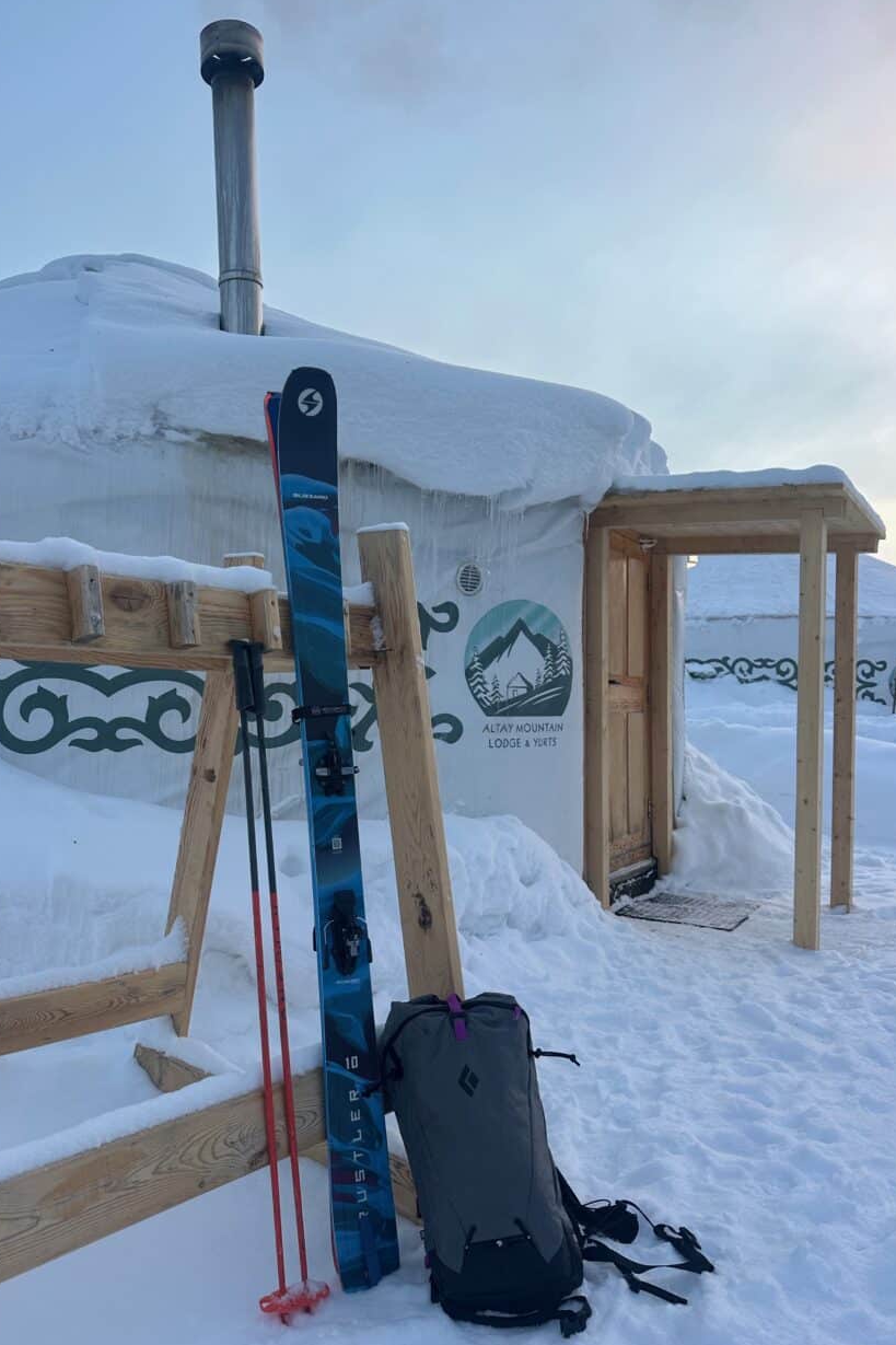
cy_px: 670
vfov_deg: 69.4
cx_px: 386
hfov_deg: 49.4
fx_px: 971
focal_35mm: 26
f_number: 1.78
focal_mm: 6.86
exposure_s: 1/718
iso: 80
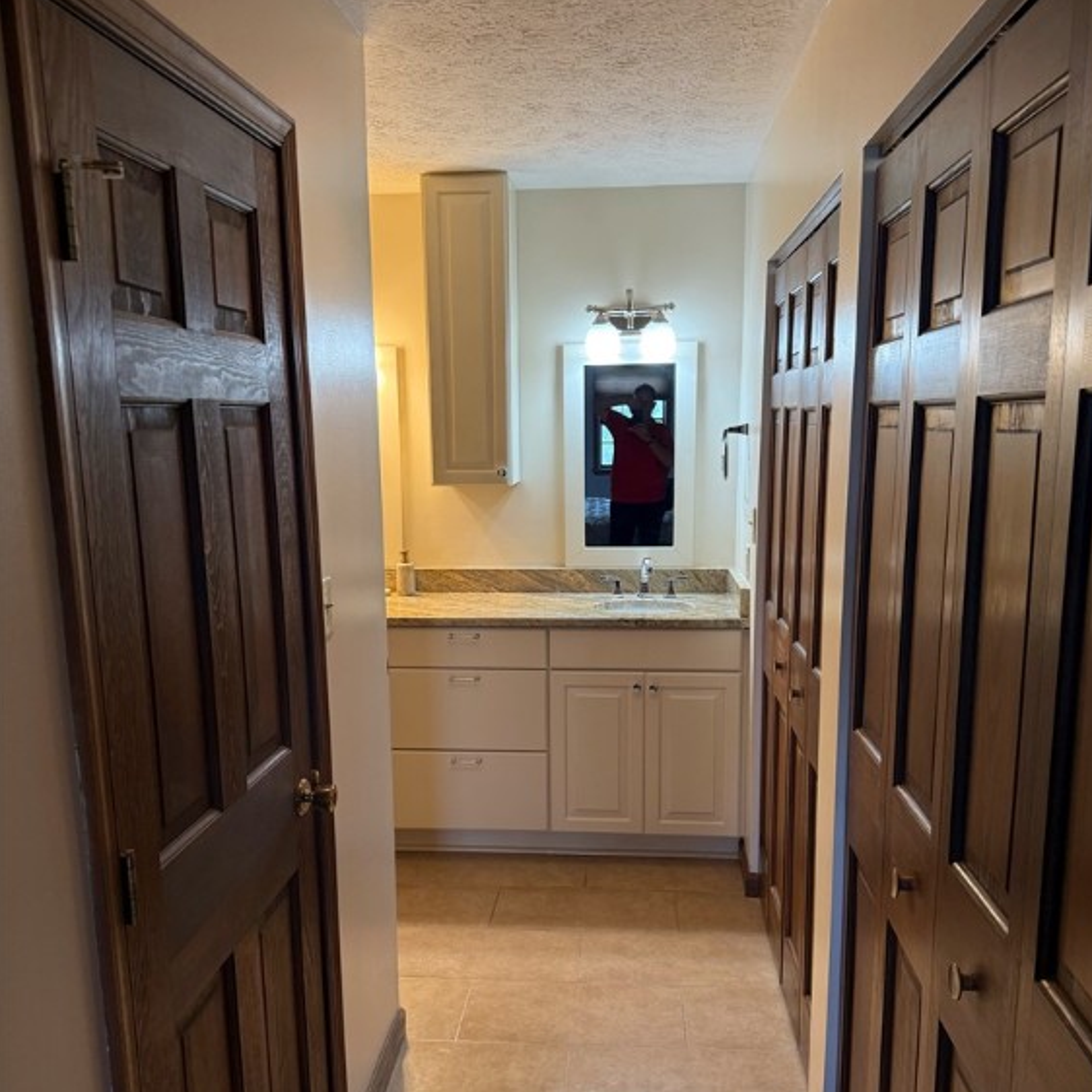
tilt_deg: -9.5
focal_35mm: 29
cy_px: 616
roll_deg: +0.9
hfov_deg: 55.6
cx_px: 556
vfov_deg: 55.5
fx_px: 1035
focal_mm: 6.76
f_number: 1.78
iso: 200
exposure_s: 1/120
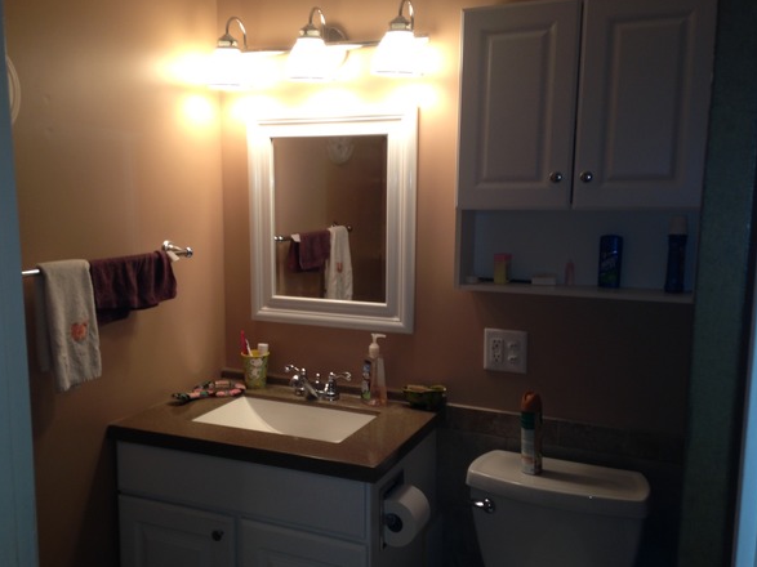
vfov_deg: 39.6
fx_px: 787
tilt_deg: -10.3
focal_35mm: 36
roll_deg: +0.1
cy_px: 304
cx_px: 349
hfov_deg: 51.3
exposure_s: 1/30
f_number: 2.4
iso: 50
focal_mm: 4.12
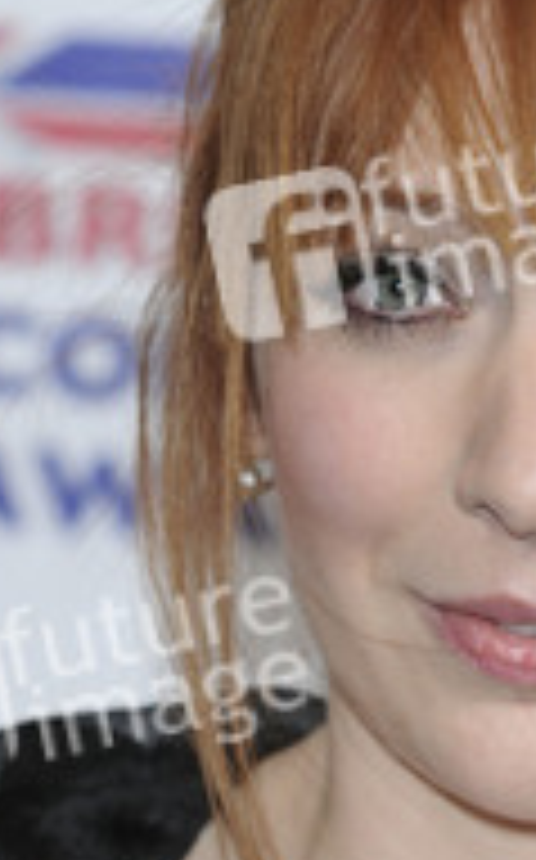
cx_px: 570
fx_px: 6465
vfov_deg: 7.6
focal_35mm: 276
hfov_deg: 4.7
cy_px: 459
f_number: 4.5
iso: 320
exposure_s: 1/200
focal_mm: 86
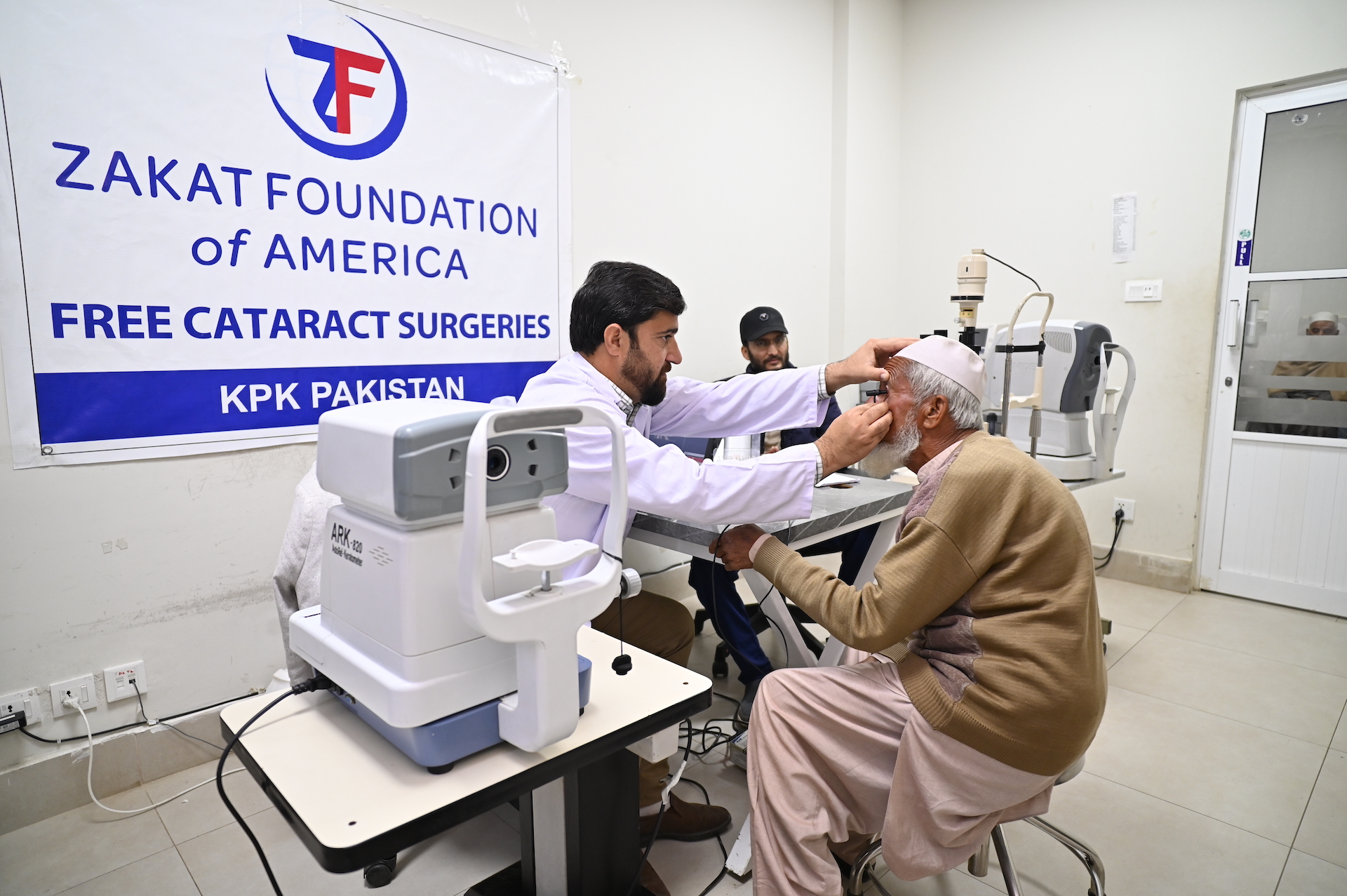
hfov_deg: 84.0
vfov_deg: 61.8
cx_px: 674
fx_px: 748
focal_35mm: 20
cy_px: 448
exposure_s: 1/125
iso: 800
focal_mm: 20
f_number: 2.8
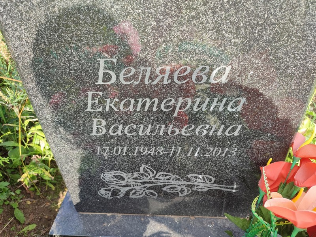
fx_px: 228
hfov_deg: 69.4
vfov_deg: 54.9
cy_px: 118
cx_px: 158
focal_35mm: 25
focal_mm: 6.04
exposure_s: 1/101
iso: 50
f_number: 1.9
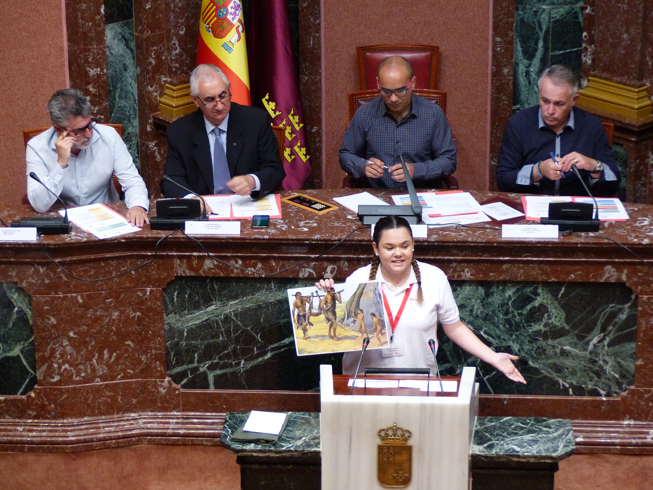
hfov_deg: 19.3
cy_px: 245
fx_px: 1924
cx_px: 326
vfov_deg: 14.5
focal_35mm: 102
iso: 400
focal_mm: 18.3
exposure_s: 1/50
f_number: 2.8
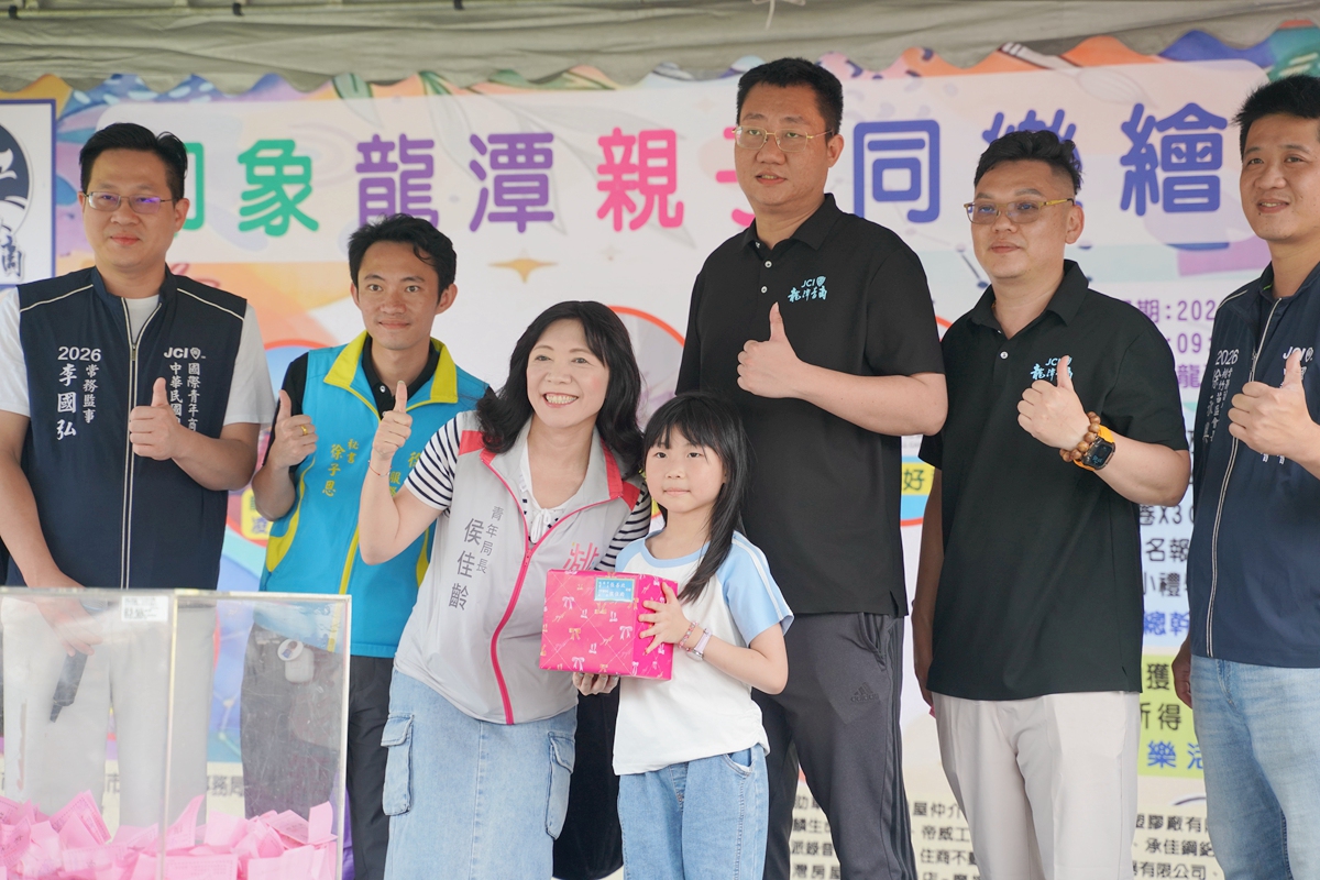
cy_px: 440
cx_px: 660
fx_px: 2603
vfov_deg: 19.2
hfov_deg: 28.5
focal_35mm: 71
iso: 500
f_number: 4
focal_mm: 71
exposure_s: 1/160
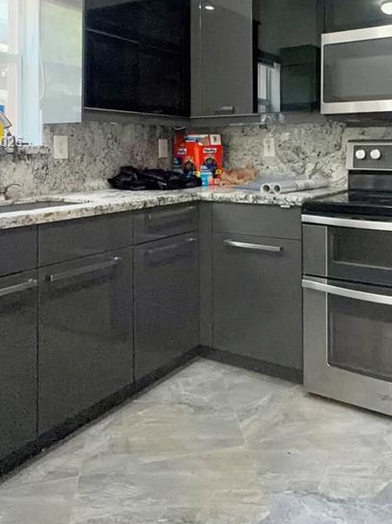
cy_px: 143
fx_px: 468
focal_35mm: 31
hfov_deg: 44.4
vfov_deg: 56.0
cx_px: 278
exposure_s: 1/104
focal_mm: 2.22
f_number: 2.2
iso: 320
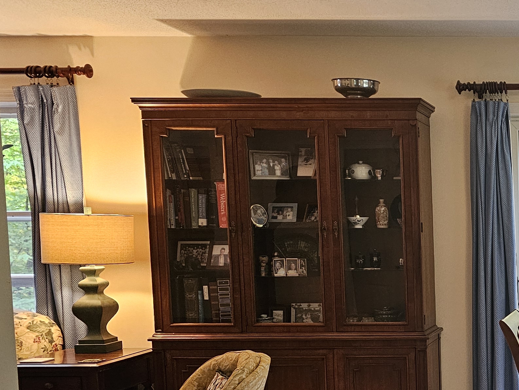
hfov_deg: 28.9
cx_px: 618
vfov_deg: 24.7
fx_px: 870
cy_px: 329
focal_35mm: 58
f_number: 1.7
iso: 500
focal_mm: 6.3
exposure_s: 1/120
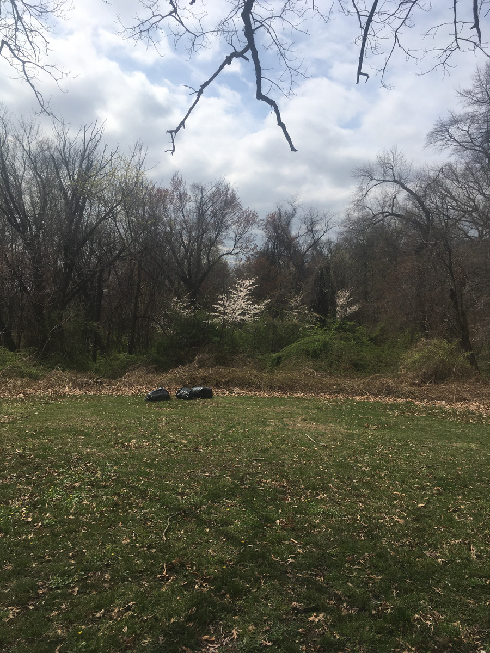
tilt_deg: -4.2
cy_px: 326
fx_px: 547
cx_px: 245
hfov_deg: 48.2
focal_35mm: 29
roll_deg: -2.8
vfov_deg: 61.7
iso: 25
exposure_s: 1/2481
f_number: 2.2
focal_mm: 4.15
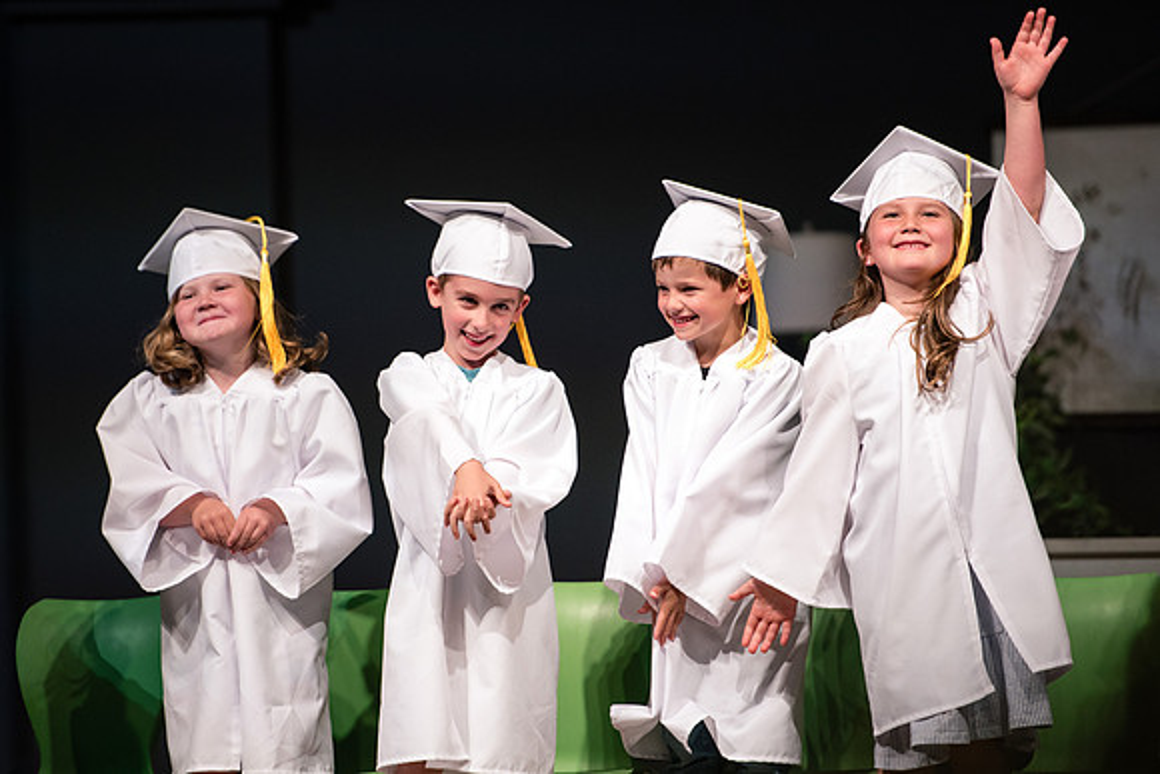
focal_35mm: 221
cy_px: 419
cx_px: 520
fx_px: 7117
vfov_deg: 6.2
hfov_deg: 9.3
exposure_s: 1/800
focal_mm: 200
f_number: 2.8
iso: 500
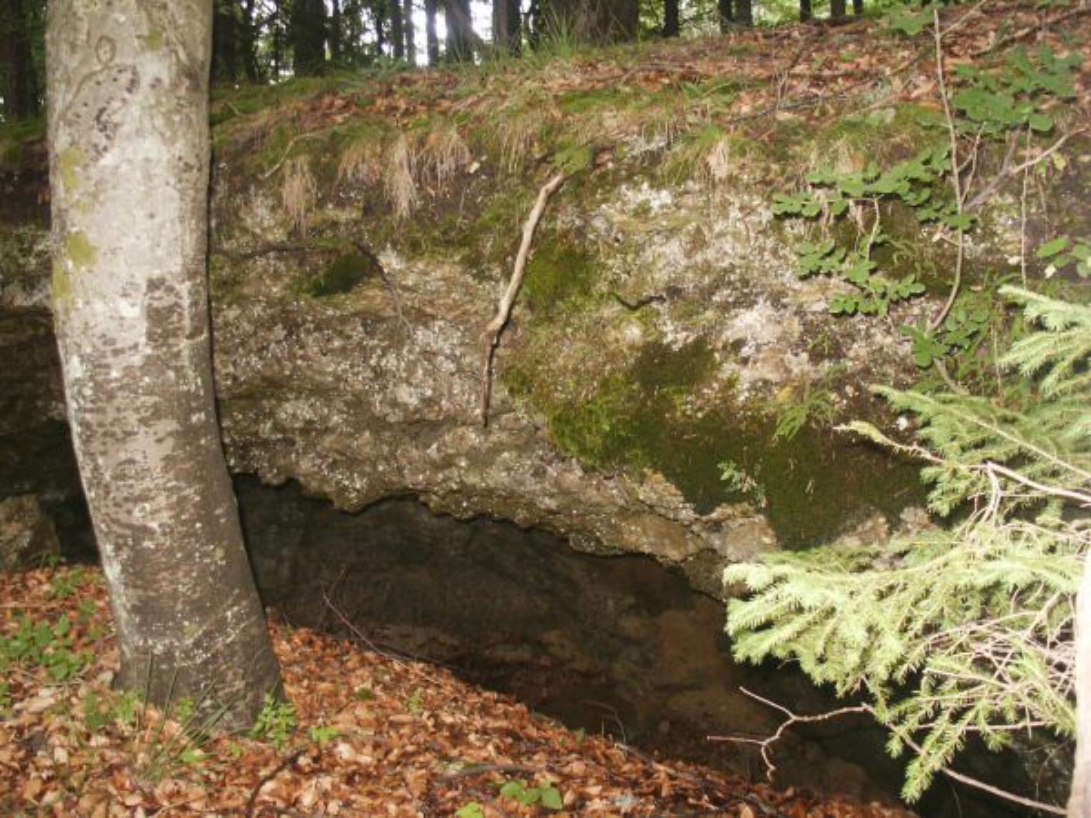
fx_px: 1103
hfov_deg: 52.6
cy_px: 409
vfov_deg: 40.7
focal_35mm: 35
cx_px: 546
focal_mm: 7.19
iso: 200
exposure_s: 1/45
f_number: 3
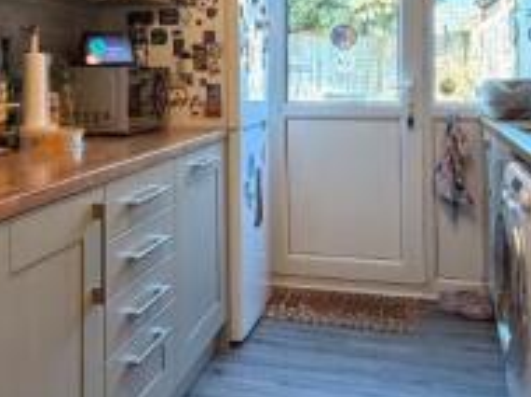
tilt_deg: +1.7
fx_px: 659
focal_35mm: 43
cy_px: 55
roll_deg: +0.7
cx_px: 231
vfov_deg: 32.2
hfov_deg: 43.8
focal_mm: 2.22
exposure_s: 1/88
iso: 320
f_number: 2.2
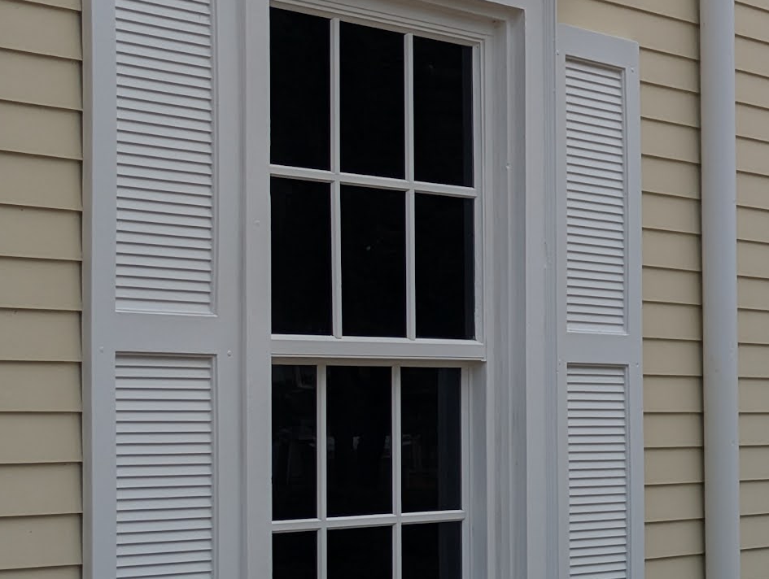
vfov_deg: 12.7
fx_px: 2603
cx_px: 1777
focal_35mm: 117
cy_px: 315
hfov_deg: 13.2
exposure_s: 1/1650
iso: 21
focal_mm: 6.9
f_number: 1.68
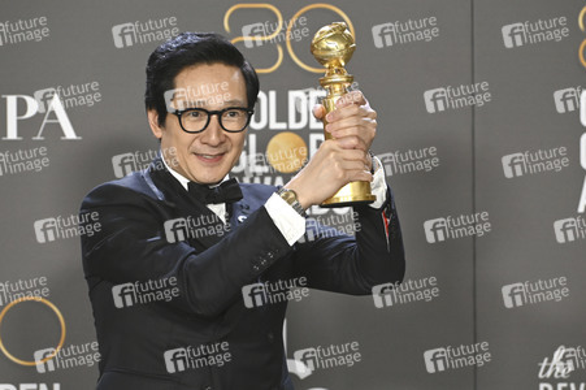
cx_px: 293
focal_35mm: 185
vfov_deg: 7.4
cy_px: 195
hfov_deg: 11.1
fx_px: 3009
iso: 5000
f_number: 7.1
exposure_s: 1/320
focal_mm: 185
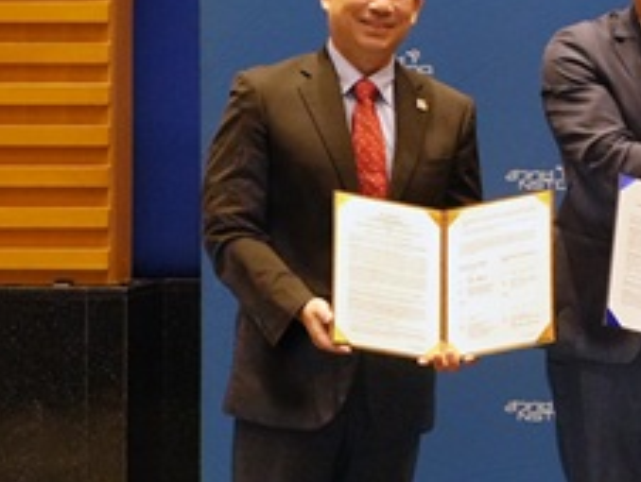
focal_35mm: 153
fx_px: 2836
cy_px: 281
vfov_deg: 9.7
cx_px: 823
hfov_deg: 12.5
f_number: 5.6
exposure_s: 1/60
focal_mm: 60
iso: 4000
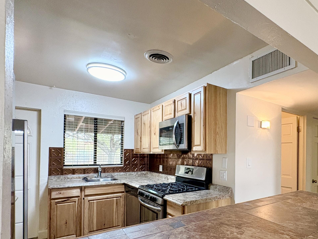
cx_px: 217
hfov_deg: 73.6
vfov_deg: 60.1
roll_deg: -0.2
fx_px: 202
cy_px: 153
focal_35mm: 22
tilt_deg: +0.9
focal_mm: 2.22
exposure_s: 1/60
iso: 250
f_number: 2.2
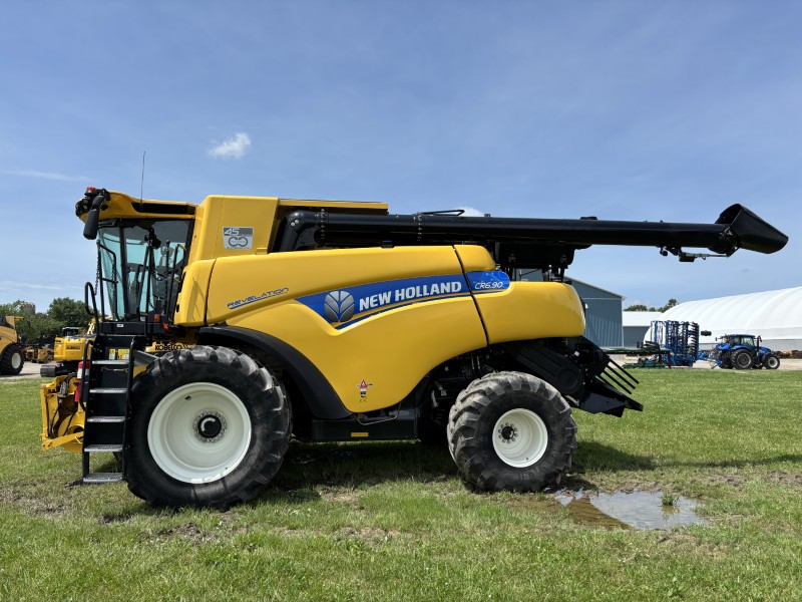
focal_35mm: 26
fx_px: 602
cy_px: 301
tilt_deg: +4.2
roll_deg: +0.3
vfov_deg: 53.1
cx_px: 401
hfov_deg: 67.3
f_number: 1.6
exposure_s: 1/3650
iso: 50
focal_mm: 5.96
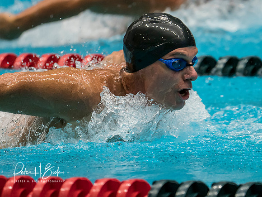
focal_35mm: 596
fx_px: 4514
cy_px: 131
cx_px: 130
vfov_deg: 2.5
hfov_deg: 3.3
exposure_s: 1/1000
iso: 2000
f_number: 2.8
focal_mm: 200
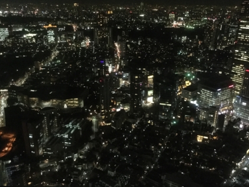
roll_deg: -1.1
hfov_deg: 55.3
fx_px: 238
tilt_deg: -21.7
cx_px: 124
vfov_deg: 43.0
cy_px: 96
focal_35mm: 33
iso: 800
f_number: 2.4
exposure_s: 1/15
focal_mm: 3.3
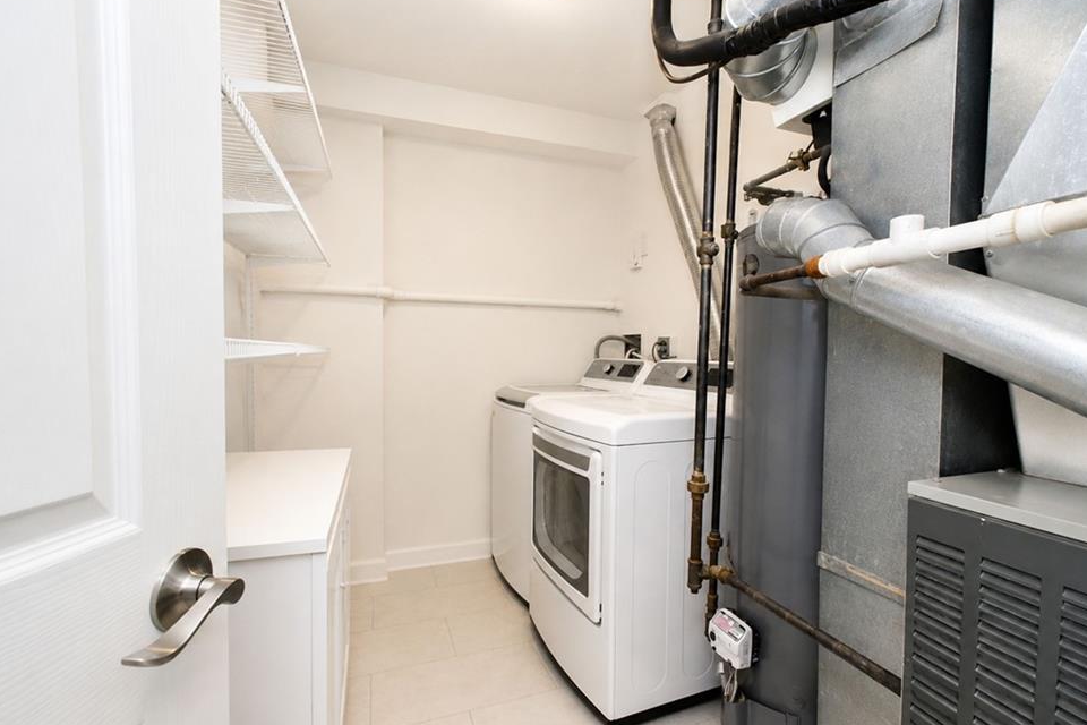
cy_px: 369
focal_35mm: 16
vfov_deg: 73.7
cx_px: 557
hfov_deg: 96.7
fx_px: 483
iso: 1250
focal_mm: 10
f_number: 8
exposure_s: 1/60
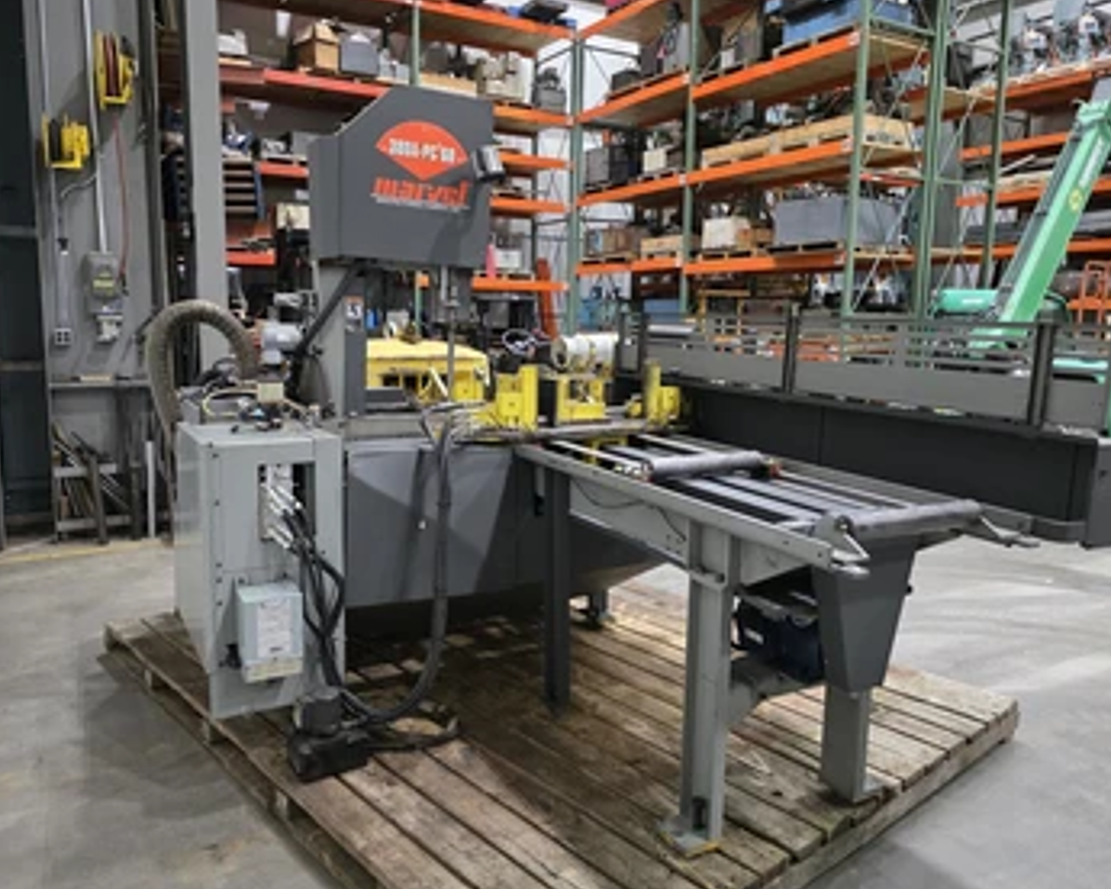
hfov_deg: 66.0
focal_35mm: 26
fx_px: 855
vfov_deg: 54.9
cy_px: 432
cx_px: 525
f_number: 1.7
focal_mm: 6.3
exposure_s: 1/120
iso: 1600
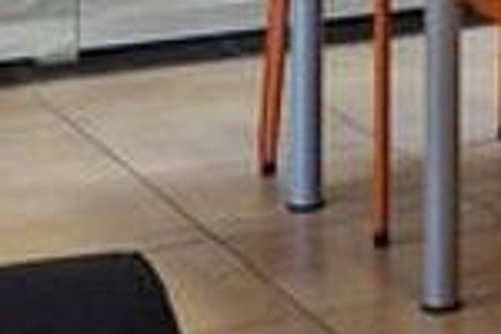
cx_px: 1055
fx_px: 2964
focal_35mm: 213
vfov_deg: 6.3
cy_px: -339
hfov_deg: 9.0
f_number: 1.8
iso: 320
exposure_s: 1/100
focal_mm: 5.4
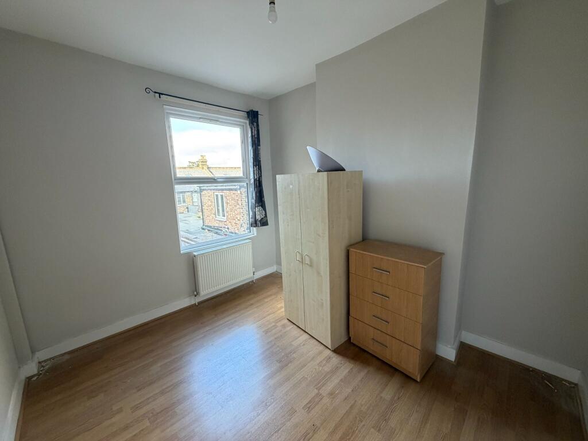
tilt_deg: -8.7
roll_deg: +2.1
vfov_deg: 85.7
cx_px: 294
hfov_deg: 102.1
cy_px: 220
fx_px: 238
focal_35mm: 14
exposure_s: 1/105
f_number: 2.2
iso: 320
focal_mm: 2.22
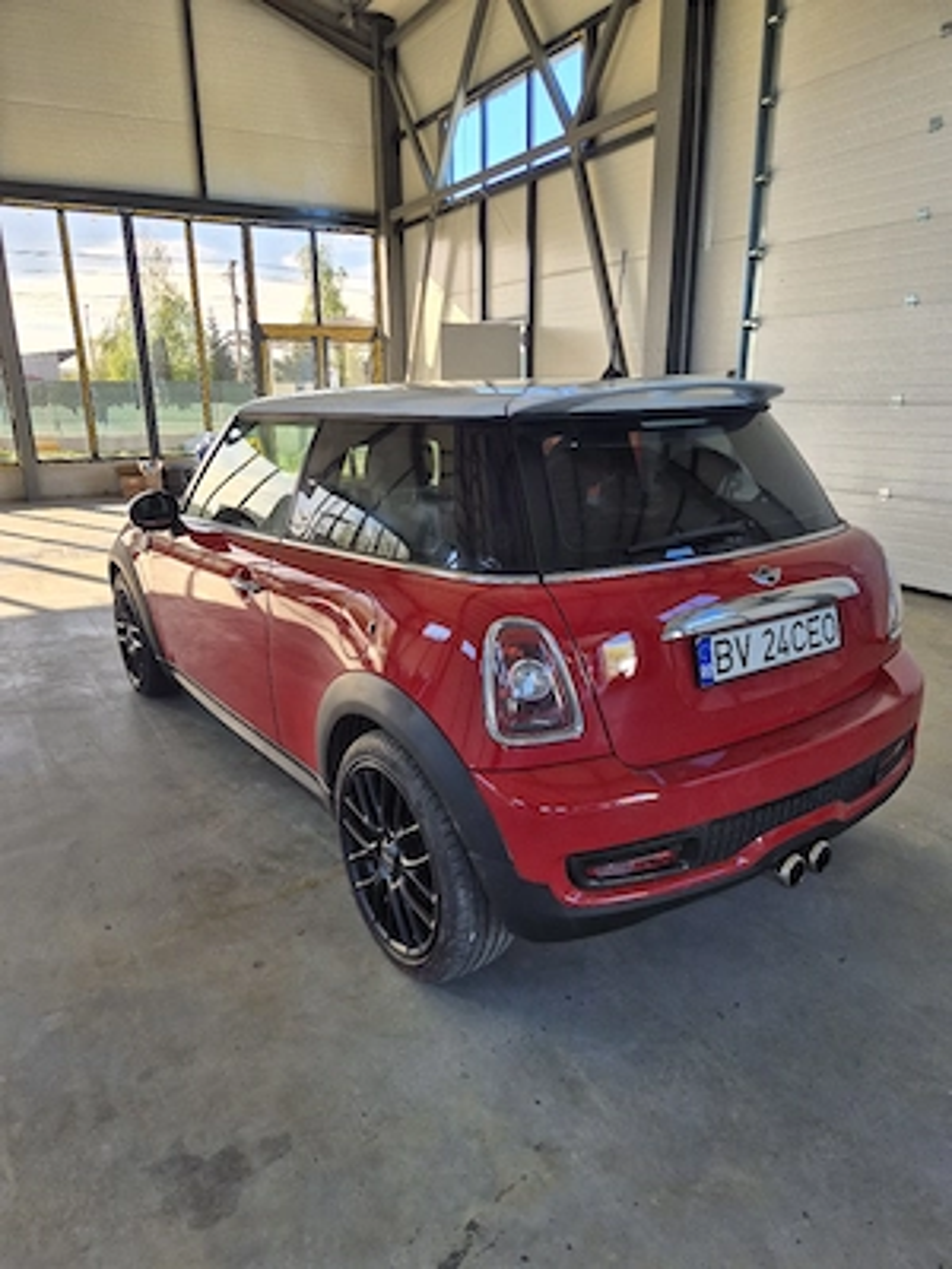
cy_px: 634
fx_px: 843
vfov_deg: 73.9
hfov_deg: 58.9
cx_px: 476
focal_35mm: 23
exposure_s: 1/182
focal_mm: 5.4
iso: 50
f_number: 1.8
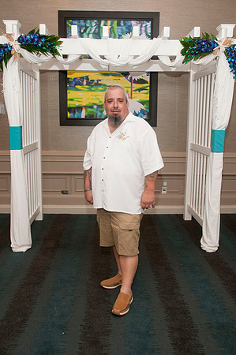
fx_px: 325
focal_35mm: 33
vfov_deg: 57.3
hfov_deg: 39.9
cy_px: 178
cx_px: 118
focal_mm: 22
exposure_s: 1/60
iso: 400
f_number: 5.6
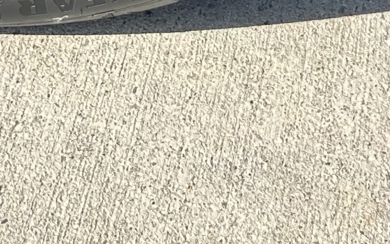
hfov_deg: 13.4
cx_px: 98
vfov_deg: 7.1
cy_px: -581
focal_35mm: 156
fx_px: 1658
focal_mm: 5.7
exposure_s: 1/1468
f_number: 1.5
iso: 50
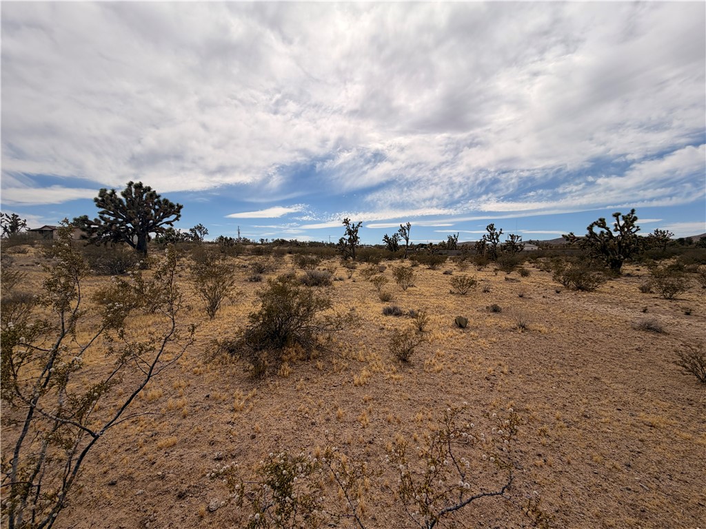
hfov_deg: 102.1
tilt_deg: -1.7
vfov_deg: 85.7
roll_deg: -3.2
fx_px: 286
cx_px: 353
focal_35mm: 14
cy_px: 264
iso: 20
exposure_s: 1/1901
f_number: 2.2
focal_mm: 2.22
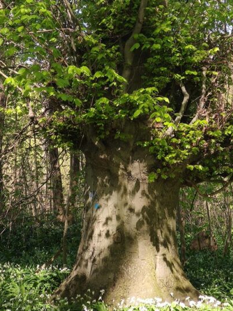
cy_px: 74
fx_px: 889
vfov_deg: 19.7
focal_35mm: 99
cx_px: 143
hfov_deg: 14.9
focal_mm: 5.54
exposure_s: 1/195
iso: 100
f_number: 2.4
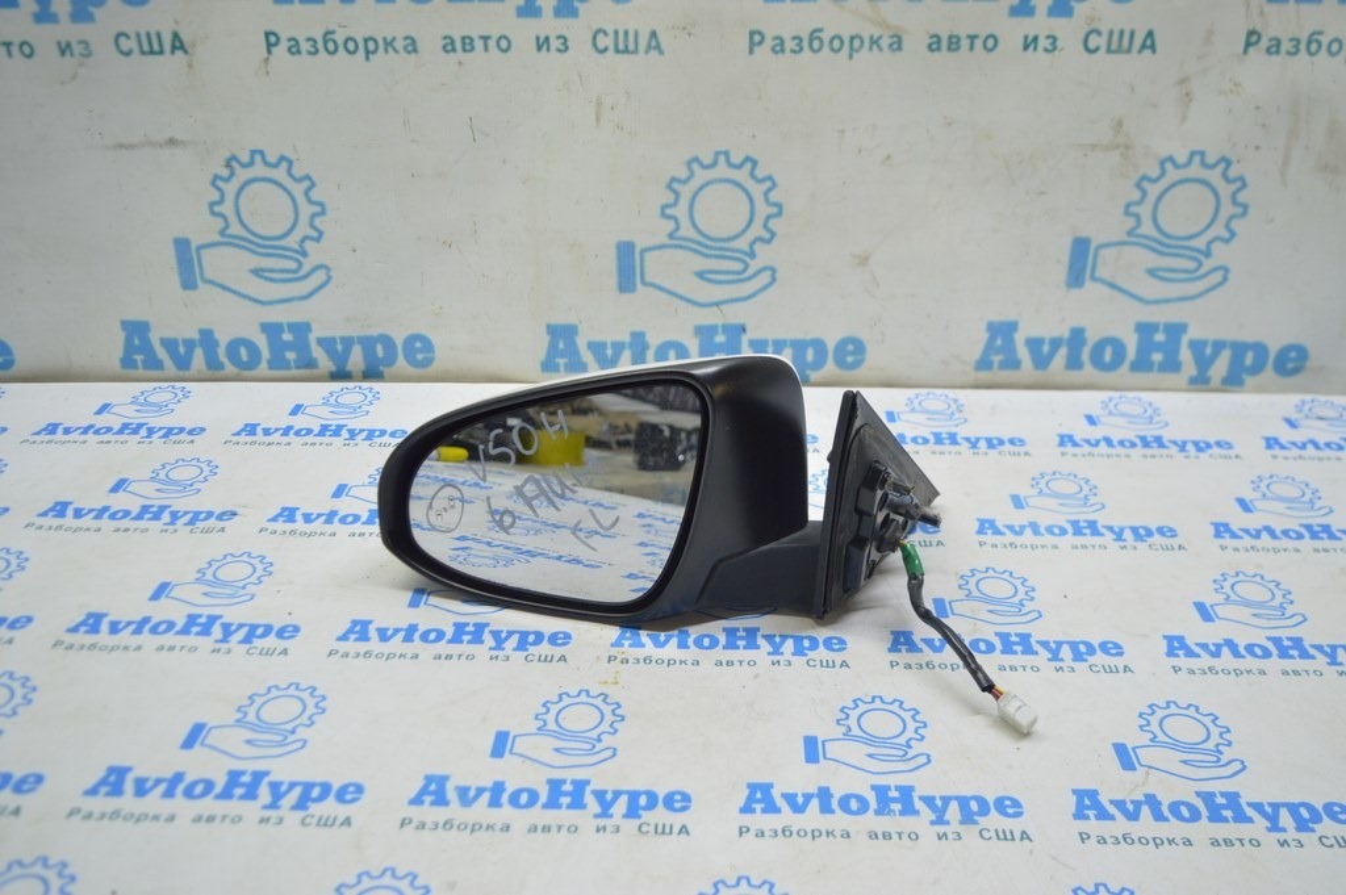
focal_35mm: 33
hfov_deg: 57.3
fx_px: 1233
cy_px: 448
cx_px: 673
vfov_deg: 39.9
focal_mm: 22
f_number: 3.8
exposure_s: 1/50
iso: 400
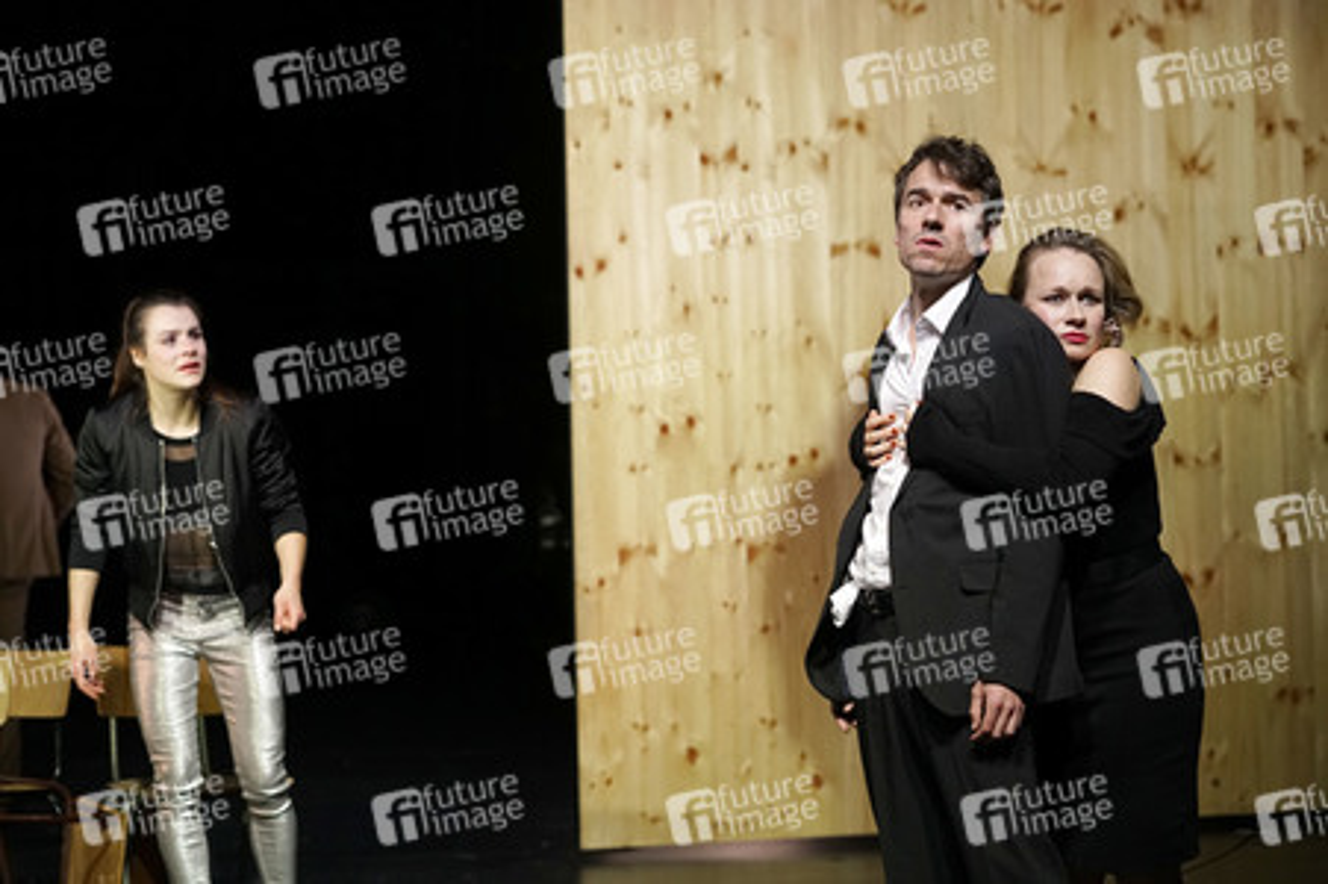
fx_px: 3133
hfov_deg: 23.9
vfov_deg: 16.0
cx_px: 664
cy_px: 442
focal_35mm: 85
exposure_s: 1/200
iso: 1600
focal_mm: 85
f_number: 3.5
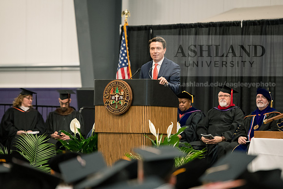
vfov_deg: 8.1
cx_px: 142
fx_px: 1337
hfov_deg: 12.1
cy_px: 94
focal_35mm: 170
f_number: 3.2
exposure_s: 1/200
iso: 3200
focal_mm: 170
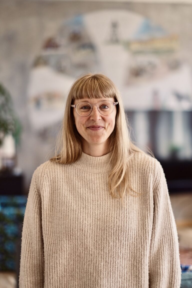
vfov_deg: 24.2
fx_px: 672
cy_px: 144
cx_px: 96
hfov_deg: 16.3
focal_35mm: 84
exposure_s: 1/480
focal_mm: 56
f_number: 1.2
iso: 160
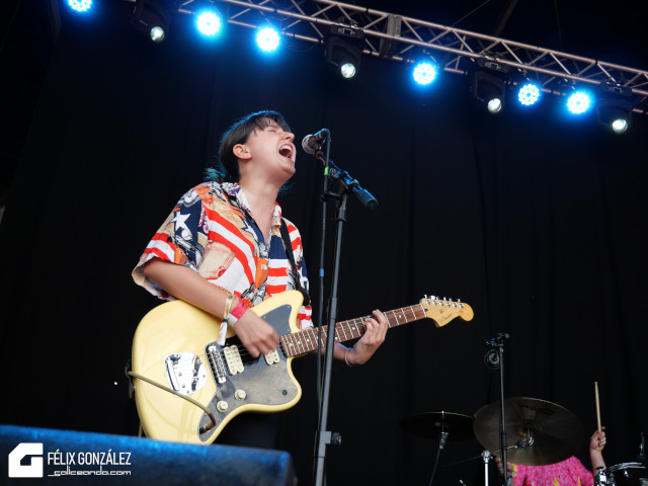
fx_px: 674
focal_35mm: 36
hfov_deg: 51.4
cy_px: 243
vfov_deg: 39.7
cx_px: 324
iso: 200
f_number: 3.9
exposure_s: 1/125
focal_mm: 18
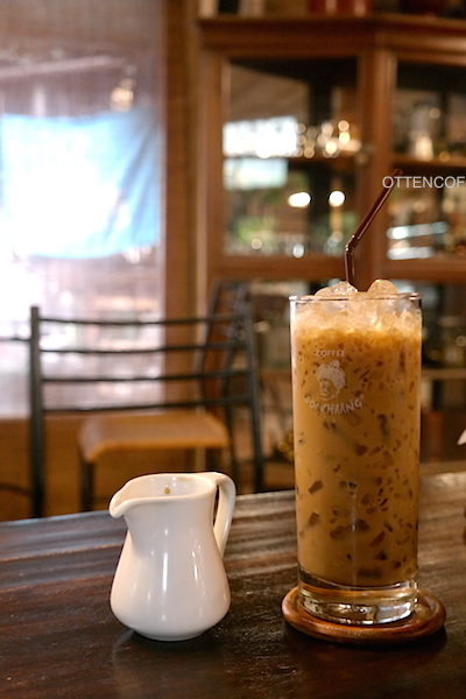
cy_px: 350
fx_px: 893
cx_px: 233
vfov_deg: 42.7
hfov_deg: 29.2
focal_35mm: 46
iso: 1600
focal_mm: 30
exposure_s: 1/50
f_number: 4.5
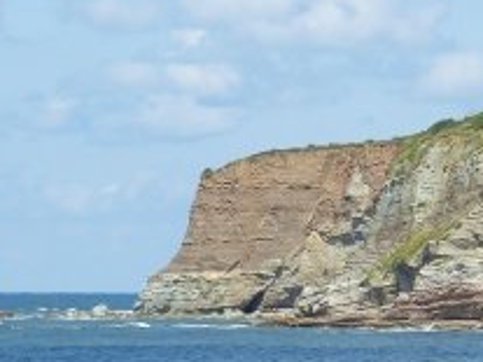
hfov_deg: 5.4
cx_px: -56
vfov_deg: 4.1
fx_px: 5076
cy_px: 395
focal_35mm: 364
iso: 100
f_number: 4
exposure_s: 1/1000
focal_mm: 25.6
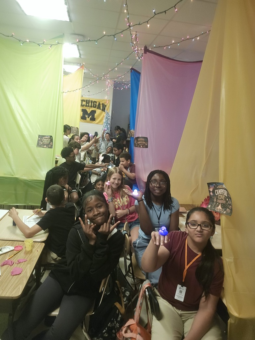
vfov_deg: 69.4
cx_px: 128
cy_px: 170
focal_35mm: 25
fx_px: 246
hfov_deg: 54.9
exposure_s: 1/40.1
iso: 500
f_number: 2.2
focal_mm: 3.3
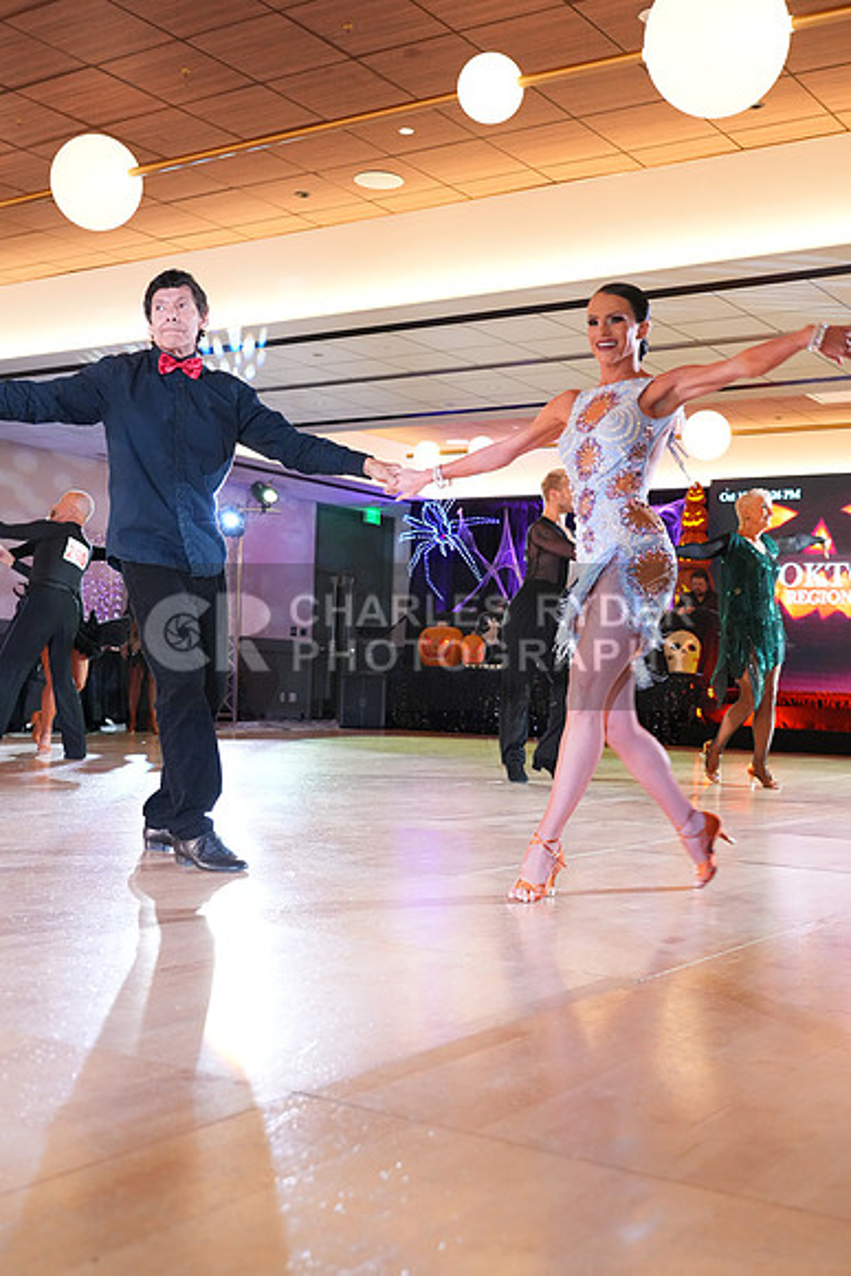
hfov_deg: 33.4
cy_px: 638
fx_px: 1417
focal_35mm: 40
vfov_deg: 48.4
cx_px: 426
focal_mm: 40
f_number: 4.5
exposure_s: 1/200
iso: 5000
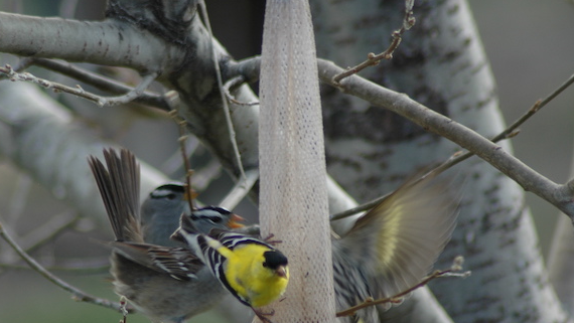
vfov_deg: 1.9
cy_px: 170
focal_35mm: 628
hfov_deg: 3.4
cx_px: 208
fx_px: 9561
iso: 200
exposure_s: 1/200
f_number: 5.6
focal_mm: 300
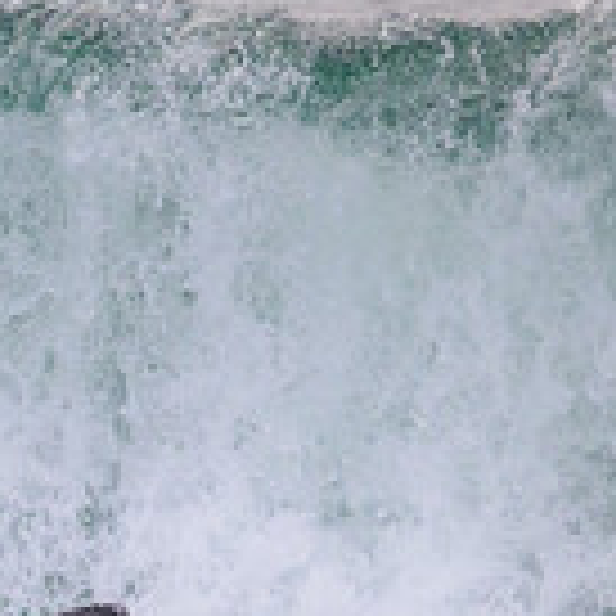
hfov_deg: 0.6
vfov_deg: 0.6
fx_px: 58043
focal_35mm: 2883
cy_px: 848
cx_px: -477
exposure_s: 1/2000
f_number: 11
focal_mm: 800
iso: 1400
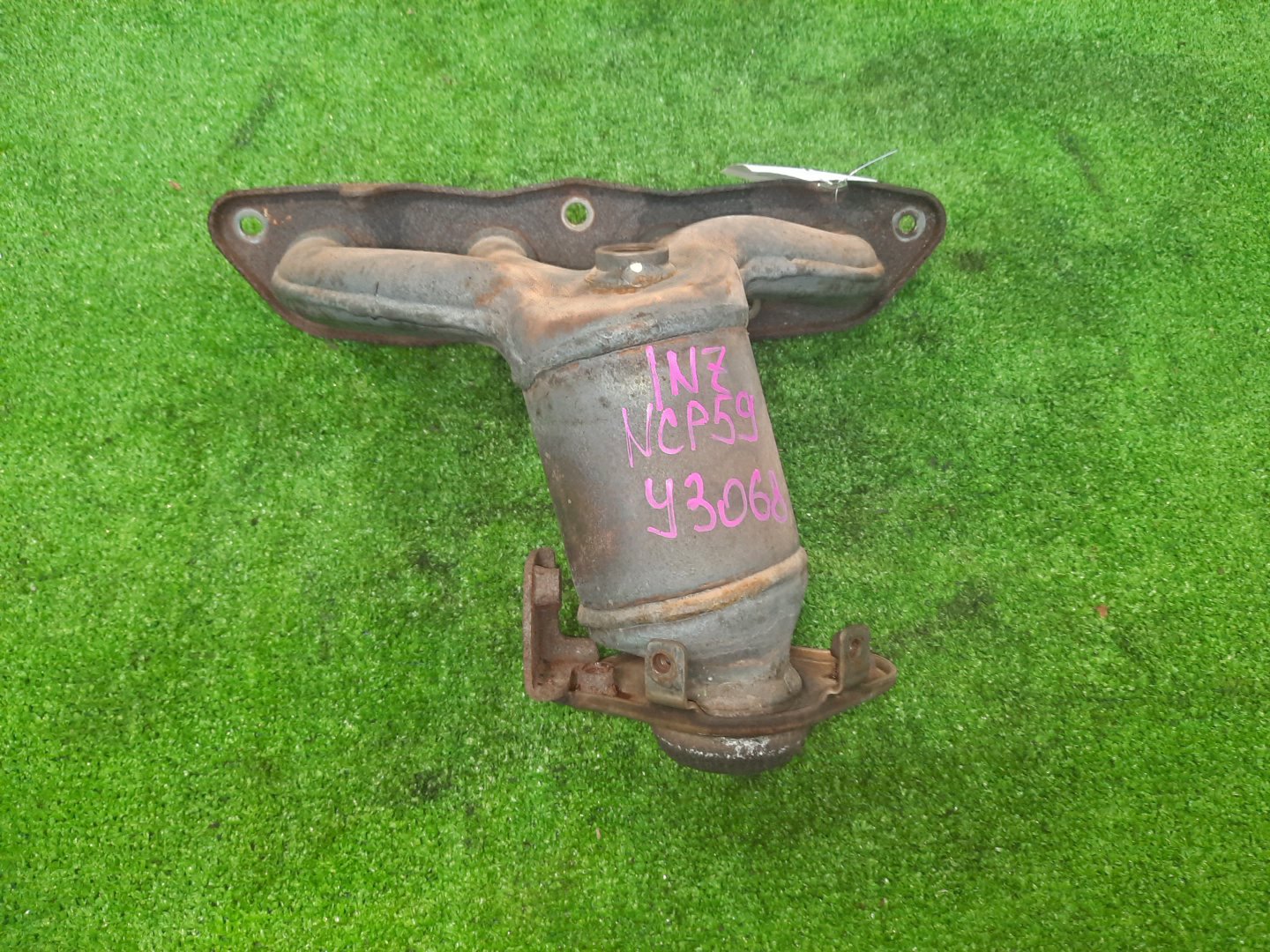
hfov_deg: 69.4
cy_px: 476
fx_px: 917
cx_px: 635
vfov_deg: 54.9
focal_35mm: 25
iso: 273
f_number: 2
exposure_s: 1/33
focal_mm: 4.6
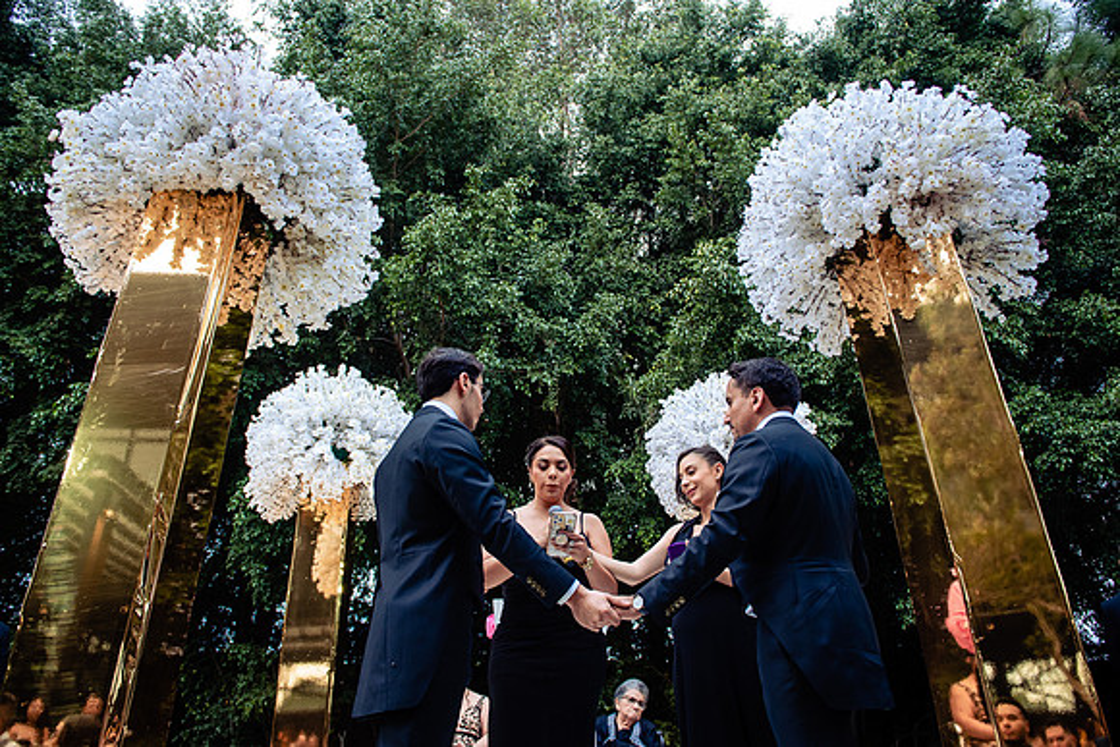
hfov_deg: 72.5
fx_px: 764
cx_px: 560
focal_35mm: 25
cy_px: 374
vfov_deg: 52.1
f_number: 3.5
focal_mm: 24
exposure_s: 1/125
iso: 640
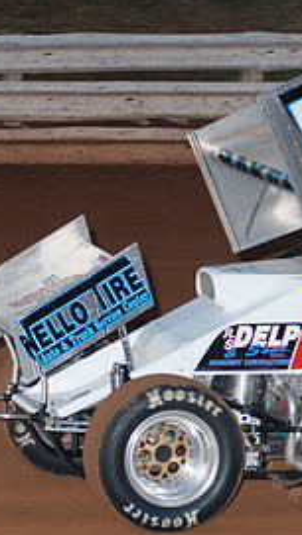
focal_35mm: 269
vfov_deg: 8.0
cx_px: 355
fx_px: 3819
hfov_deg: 4.5
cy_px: 215
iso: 200
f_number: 4
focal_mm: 80
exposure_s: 1/400
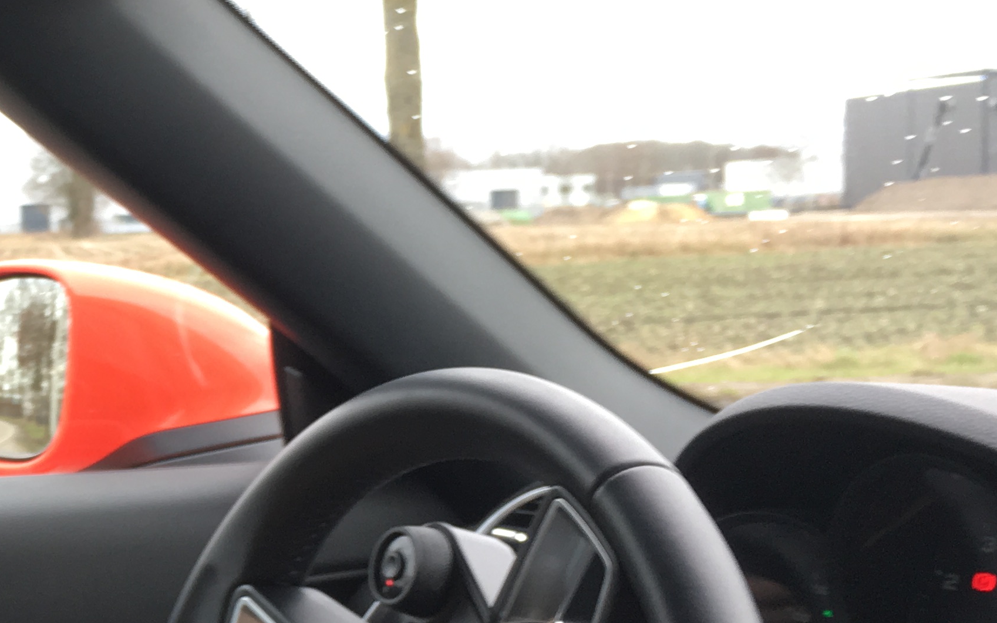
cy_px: 426
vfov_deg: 17.8
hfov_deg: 26.4
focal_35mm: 73
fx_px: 1983
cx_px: -50
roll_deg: +2.1
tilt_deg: -7.4
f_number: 2.2
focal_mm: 4.15
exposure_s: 1/50
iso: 32
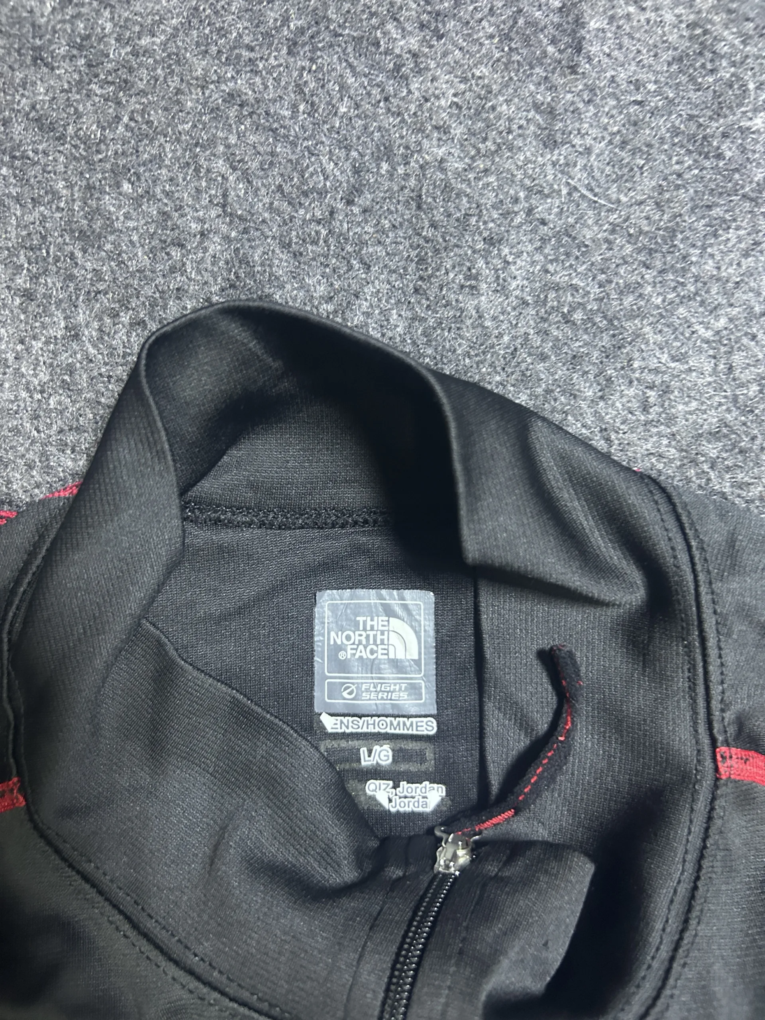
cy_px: 510
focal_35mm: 26
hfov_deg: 53.1
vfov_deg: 67.3
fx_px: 766
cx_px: 382
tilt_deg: -59.1
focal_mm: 5.7
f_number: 1.5
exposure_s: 1/33
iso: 500
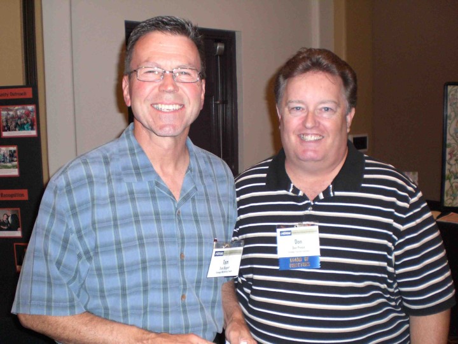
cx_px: 229
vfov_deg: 37.7
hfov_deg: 49.0
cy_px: 172
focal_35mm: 38
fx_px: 503
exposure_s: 1/60
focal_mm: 6.3
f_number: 3.1
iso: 200
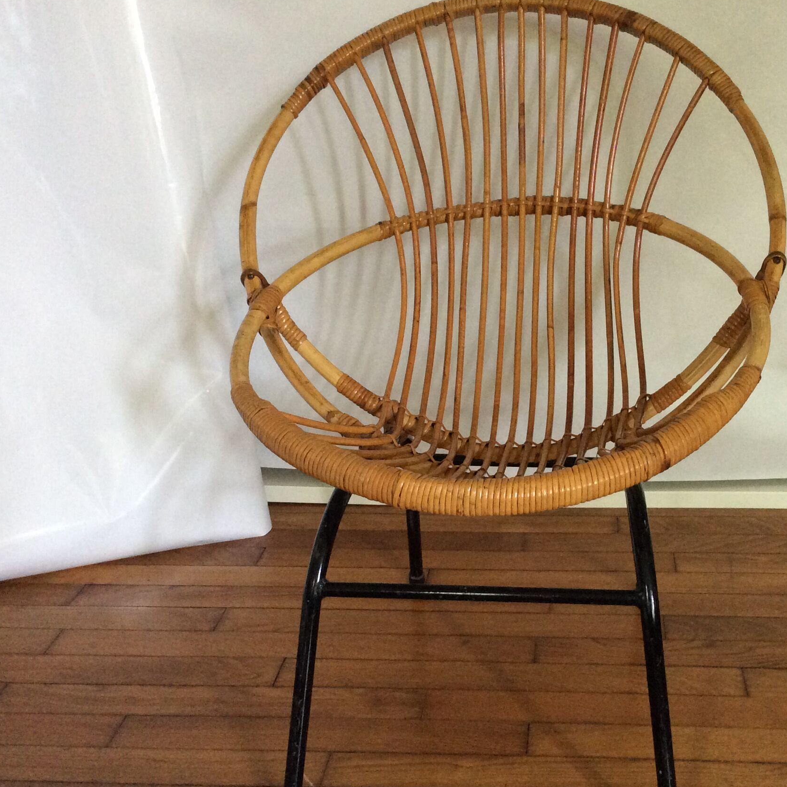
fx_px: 1132
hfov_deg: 38.0
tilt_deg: -24.7
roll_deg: +2.0
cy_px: 437
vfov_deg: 38.3
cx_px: 505
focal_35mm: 44
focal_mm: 3.3
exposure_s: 1/25
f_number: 2.4
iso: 200
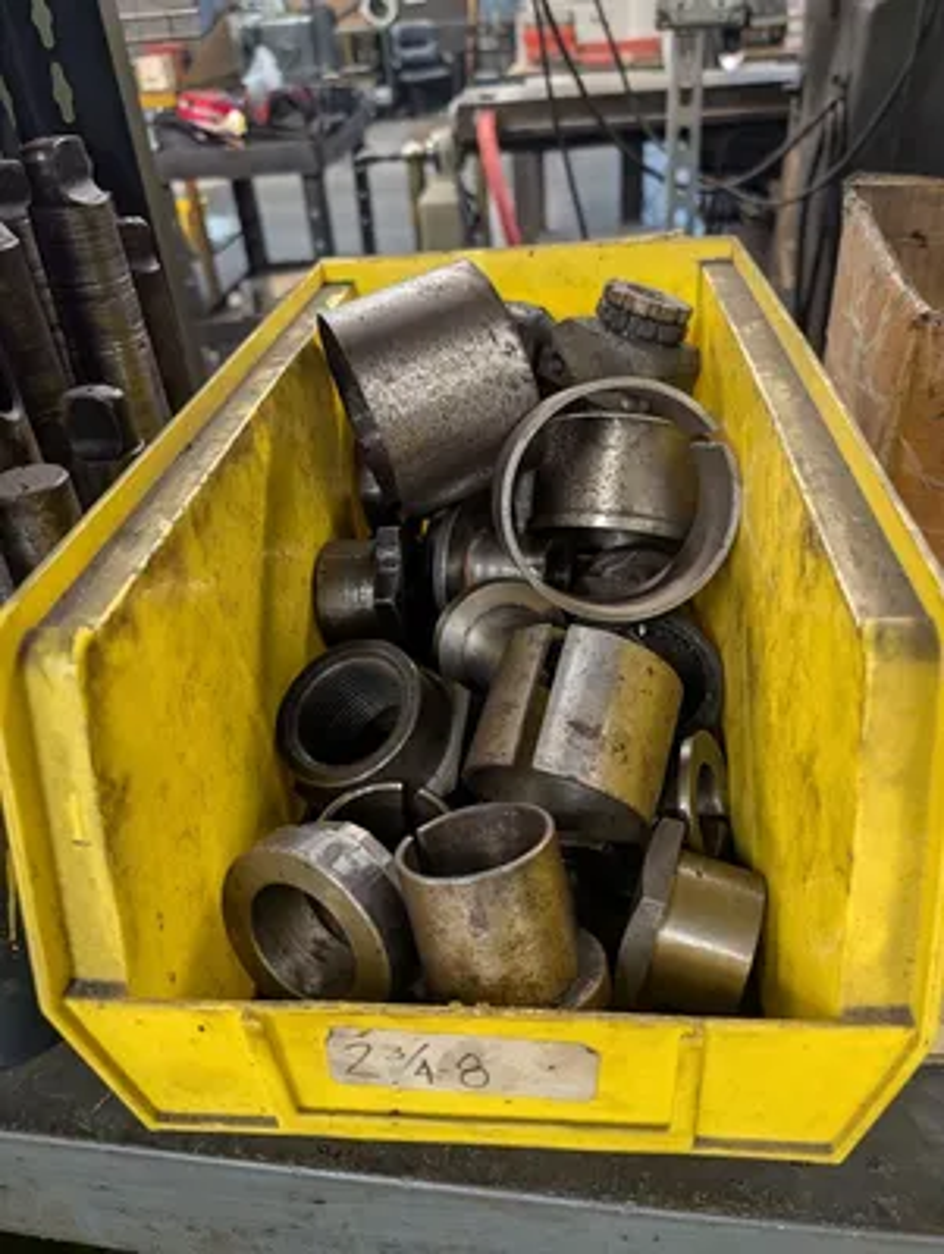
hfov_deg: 56.9
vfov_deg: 71.5
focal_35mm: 24
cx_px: 472
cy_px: 627
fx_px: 871
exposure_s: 1/231
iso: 1302
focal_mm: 6.9
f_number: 1.68
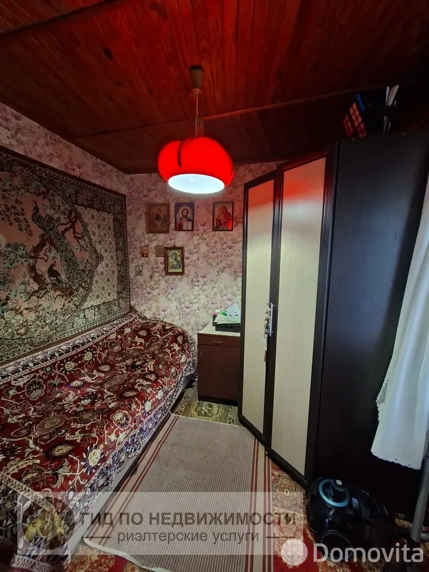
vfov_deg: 106.2
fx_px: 215
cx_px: 214
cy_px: 286
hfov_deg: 89.9
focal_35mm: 13
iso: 320
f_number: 2.2
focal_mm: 1.74
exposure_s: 1/24
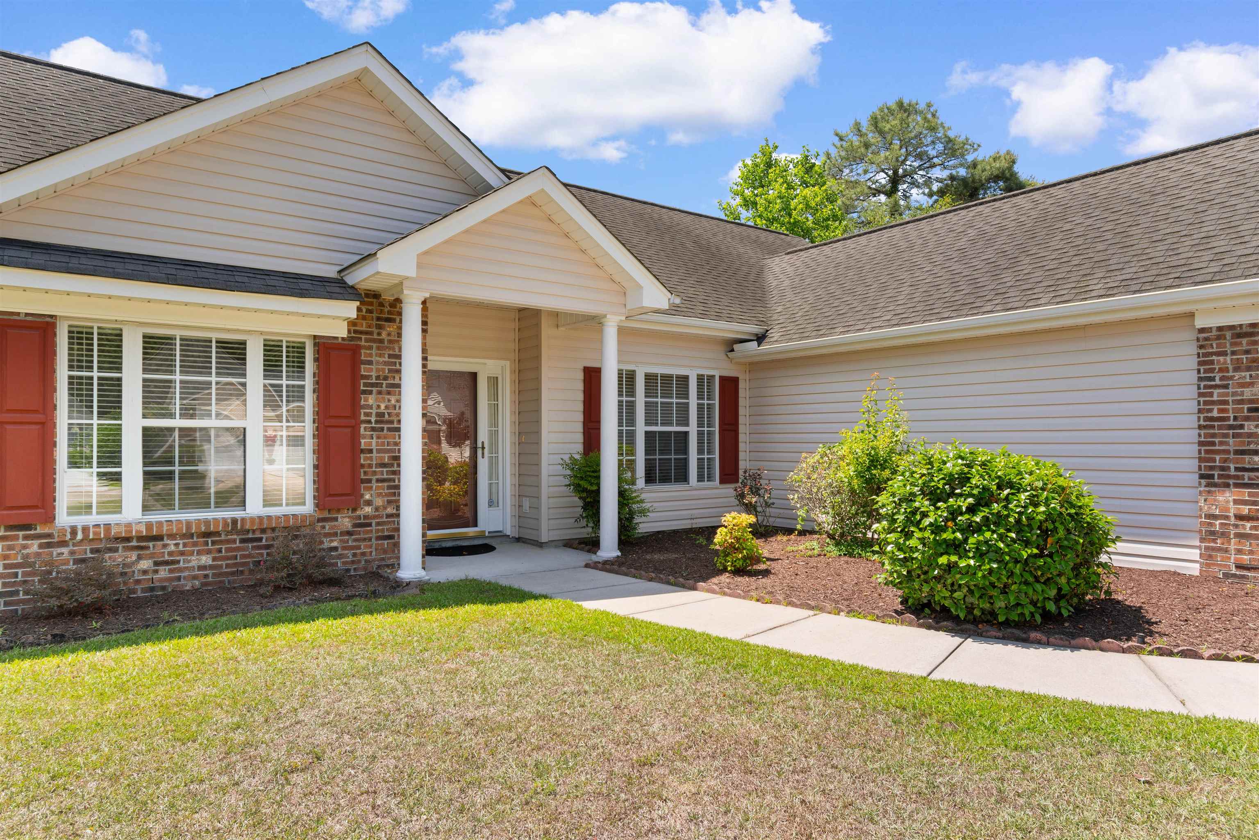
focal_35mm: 21
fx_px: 734
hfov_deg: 81.2
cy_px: 420
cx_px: 630
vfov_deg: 59.5
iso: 100
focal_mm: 14
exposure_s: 1/160
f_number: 6.3
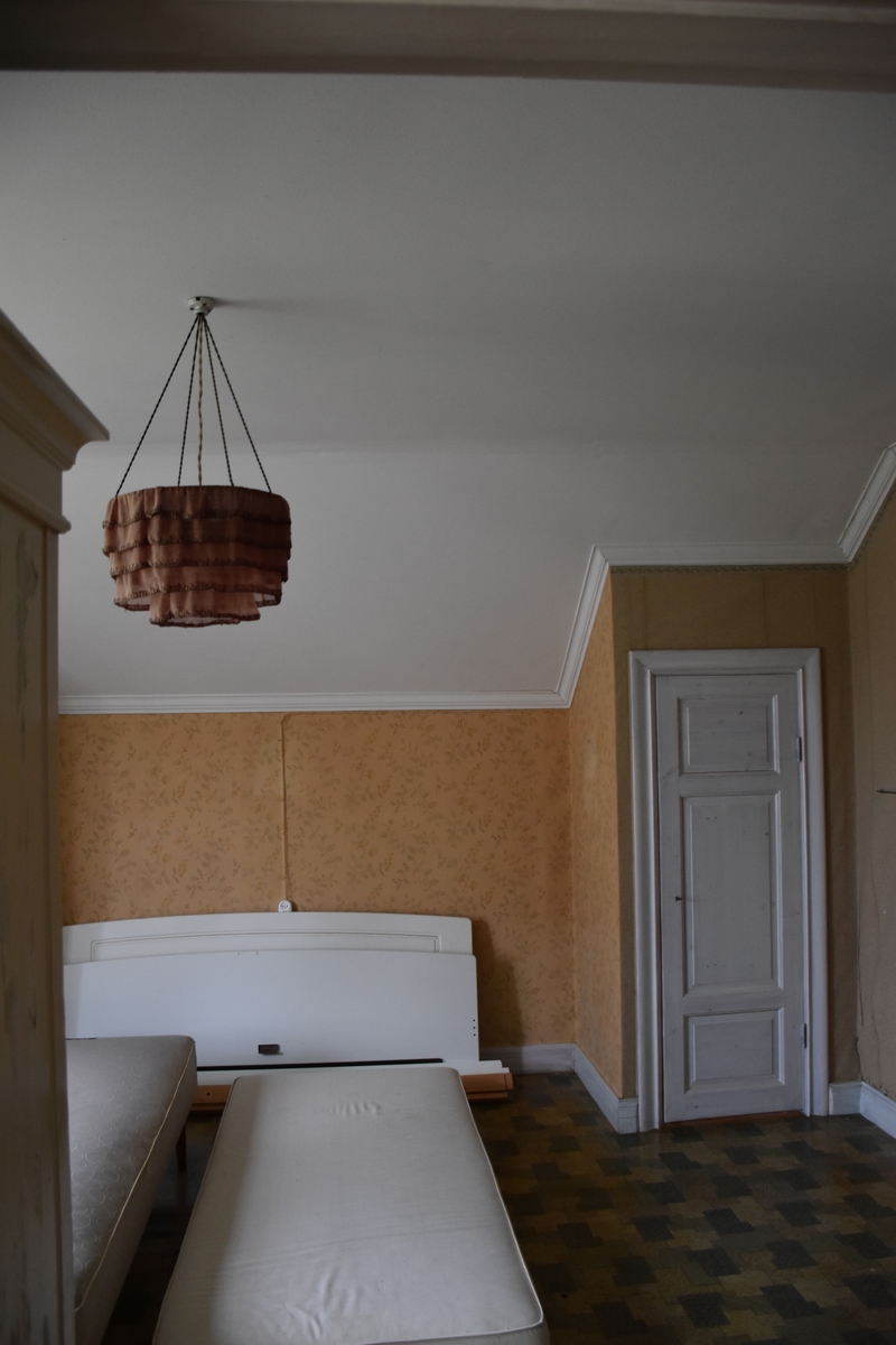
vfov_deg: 67.4
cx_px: 448
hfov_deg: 47.9
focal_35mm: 27
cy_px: 672
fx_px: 1008
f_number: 3.5
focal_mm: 18
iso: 1100
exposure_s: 1/60
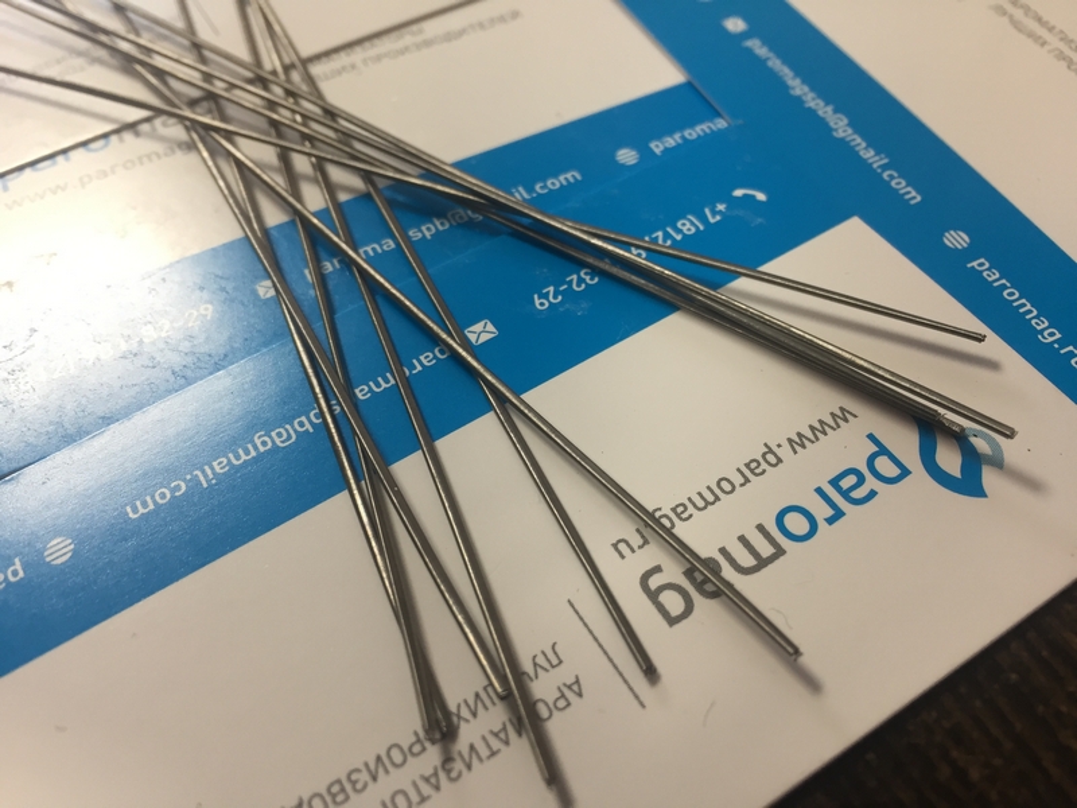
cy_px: 404
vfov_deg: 48.2
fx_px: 902
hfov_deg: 61.7
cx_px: 538
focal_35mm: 29
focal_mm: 4.15
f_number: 2.2
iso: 80
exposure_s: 1/33
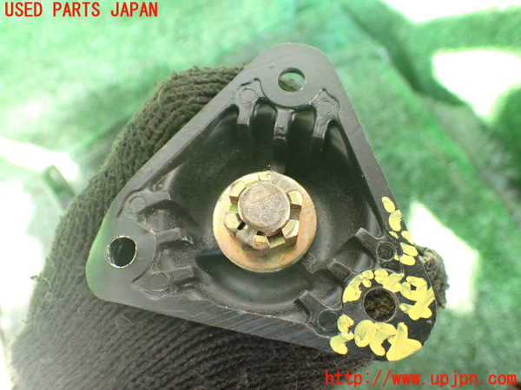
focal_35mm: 30
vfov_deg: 46.8
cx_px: 260
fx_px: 452
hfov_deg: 60.0
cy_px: 195
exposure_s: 1/125
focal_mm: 5.4
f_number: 2.3
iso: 640
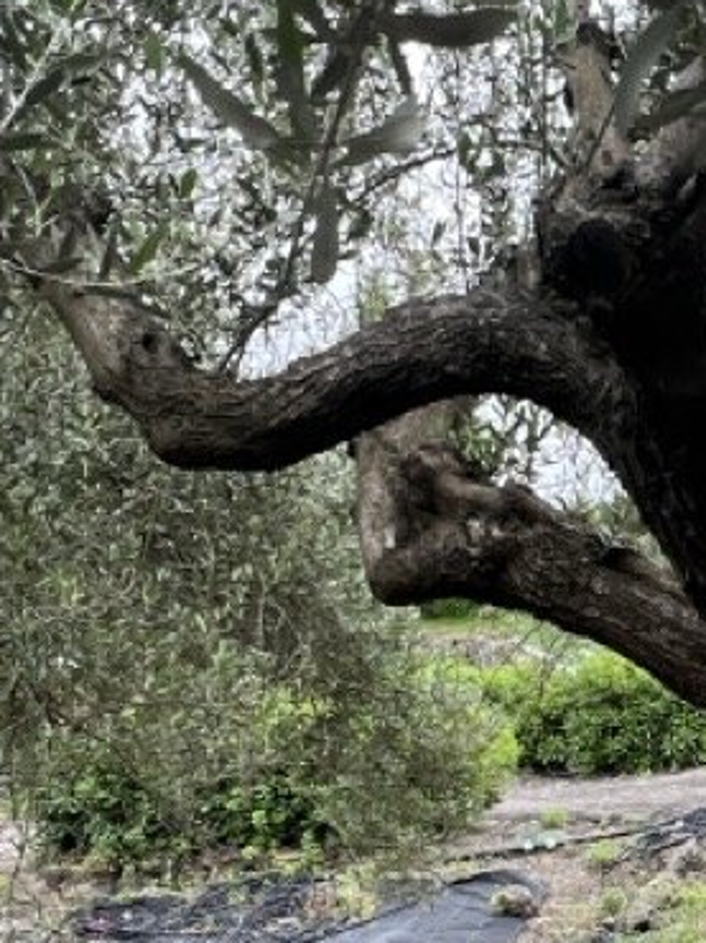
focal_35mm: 45
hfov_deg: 28.9
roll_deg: -4.3
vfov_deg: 40.6
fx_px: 1225
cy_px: 739
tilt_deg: -6.7
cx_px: 793
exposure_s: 1/99
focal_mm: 1.57
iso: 64
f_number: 1.8
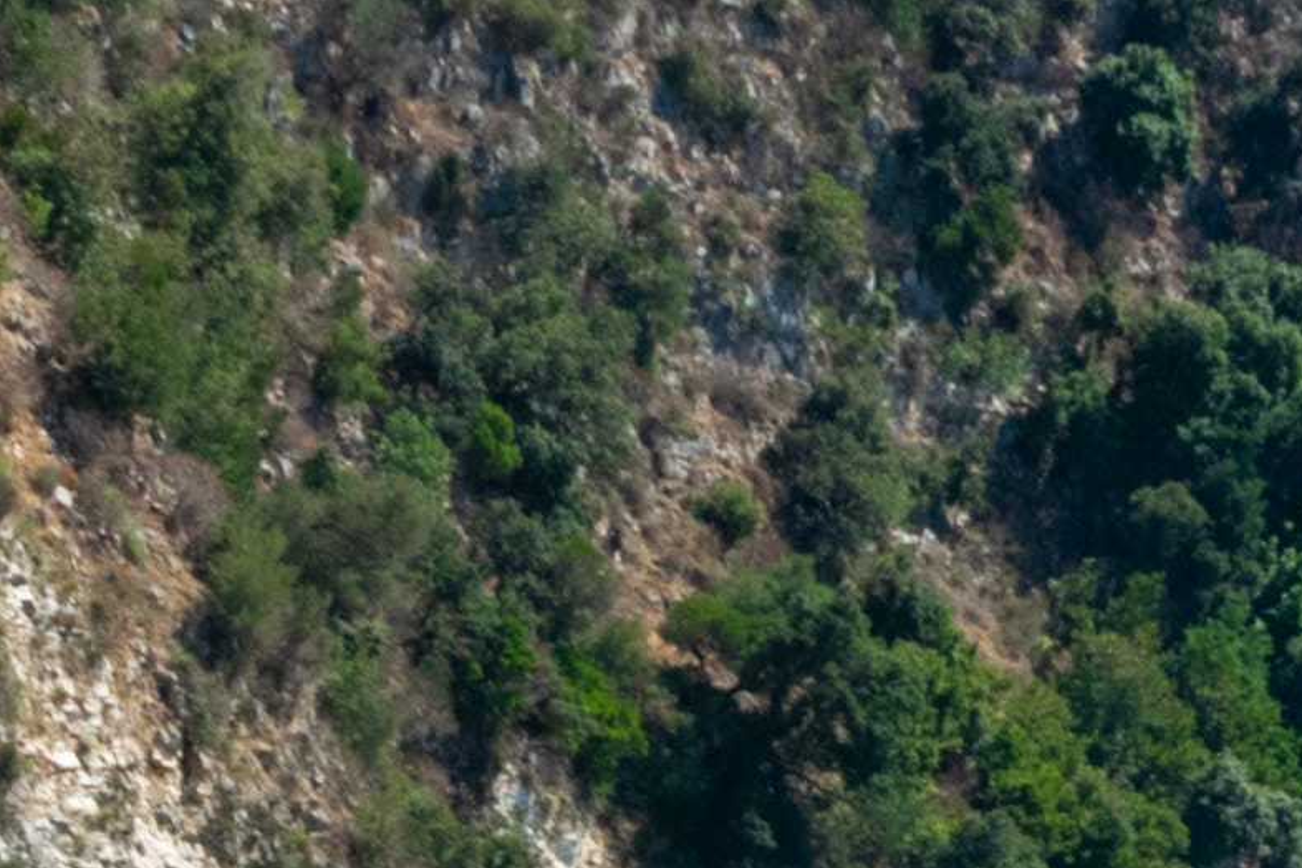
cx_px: 939
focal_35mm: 252
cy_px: 2145
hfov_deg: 8.2
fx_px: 9113
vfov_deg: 5.3
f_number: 8
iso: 200
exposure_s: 1/320
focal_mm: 22
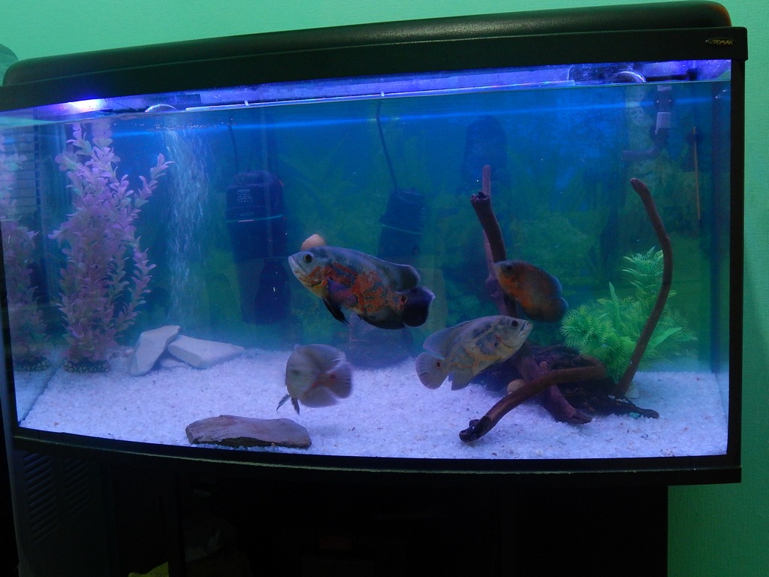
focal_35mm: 35
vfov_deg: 40.7
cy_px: 288
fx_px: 778
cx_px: 384
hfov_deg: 52.6
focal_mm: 6.1
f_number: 3.3
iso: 500
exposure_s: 1/15
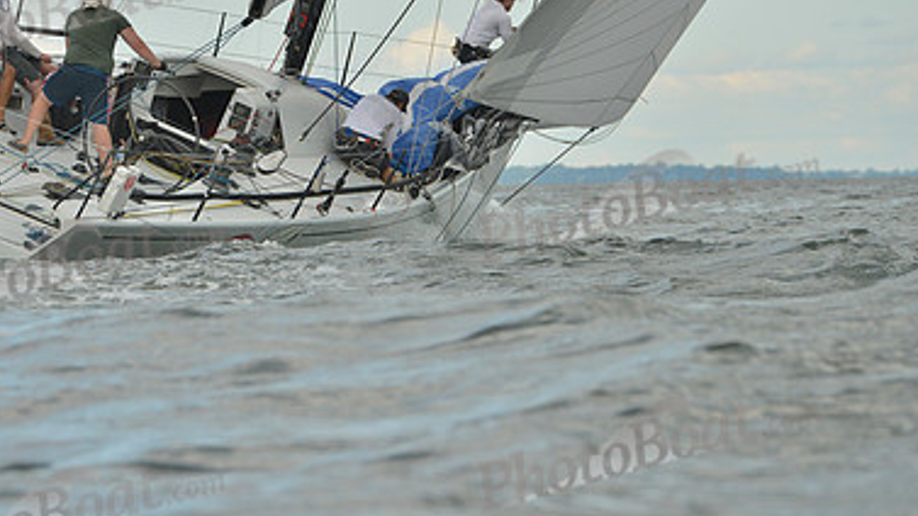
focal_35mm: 314
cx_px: 353
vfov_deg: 3.9
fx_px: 7643
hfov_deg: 6.9
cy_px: 108
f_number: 7.1
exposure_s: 1/1000
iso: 200
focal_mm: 195
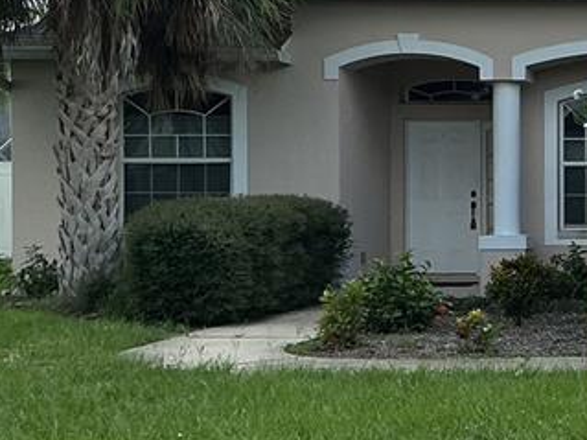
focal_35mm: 93
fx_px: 1576
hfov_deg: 19.3
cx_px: 780
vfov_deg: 15.9
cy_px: 223
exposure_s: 1/1490
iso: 25
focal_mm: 3
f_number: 1.8
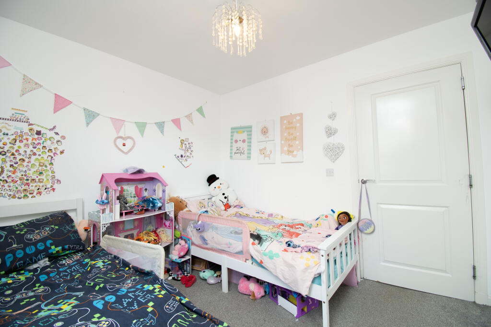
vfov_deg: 77.3
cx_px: 246
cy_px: 164
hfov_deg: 100.4
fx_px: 205
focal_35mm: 15
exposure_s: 1/10
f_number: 8
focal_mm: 10
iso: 320
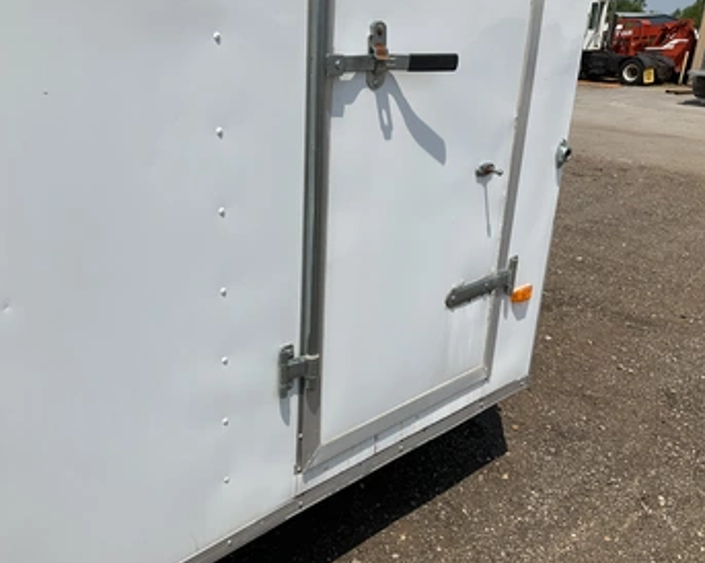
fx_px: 688
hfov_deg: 54.2
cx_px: 329
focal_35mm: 33
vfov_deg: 44.5
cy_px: 302
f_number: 1.8
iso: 25
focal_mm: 3
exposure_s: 1/3534
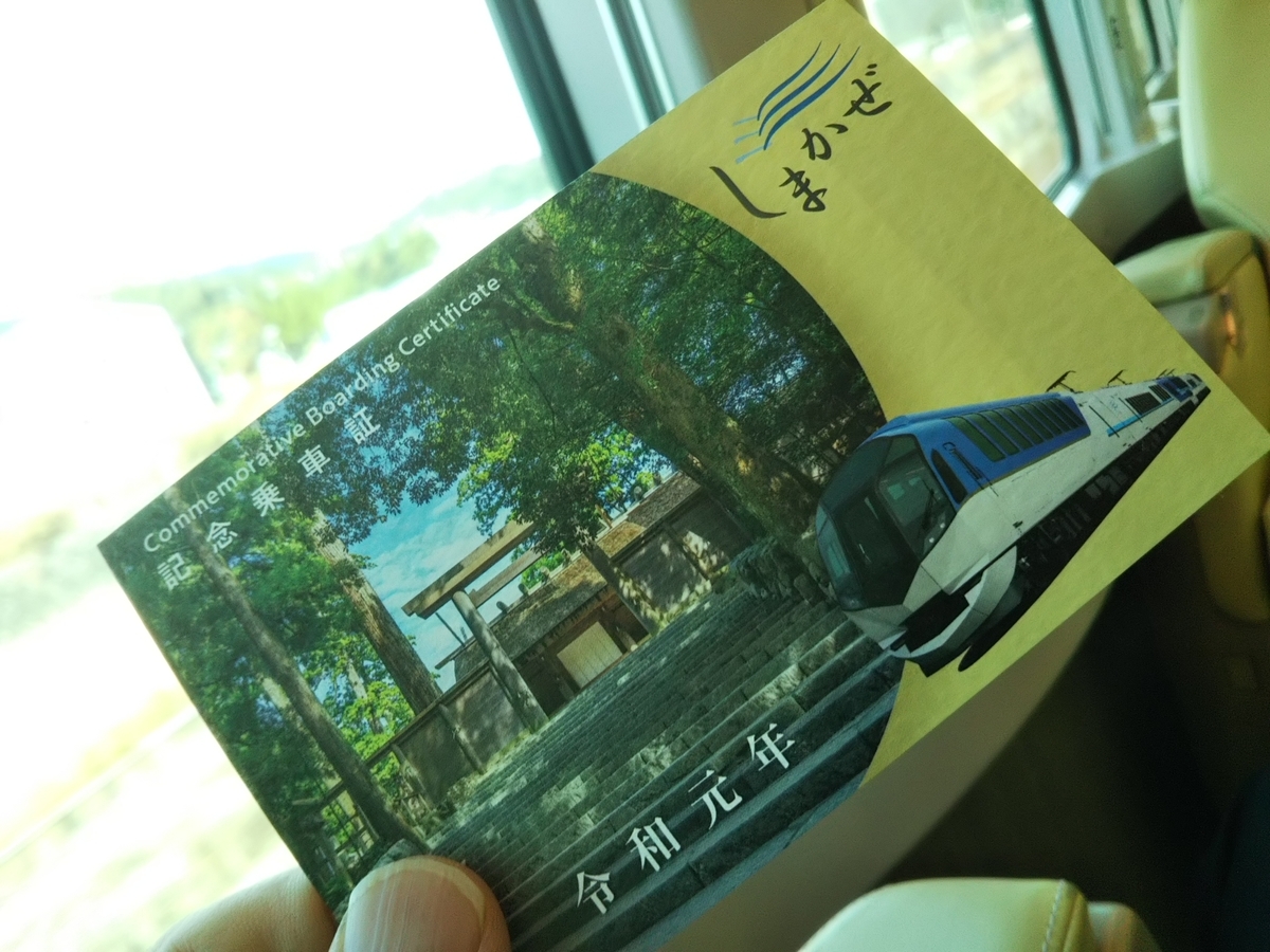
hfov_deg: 60.0
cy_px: 476
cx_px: 635
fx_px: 1101
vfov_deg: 46.8
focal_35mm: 30
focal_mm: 4
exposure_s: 1/120
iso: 50
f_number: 2.2
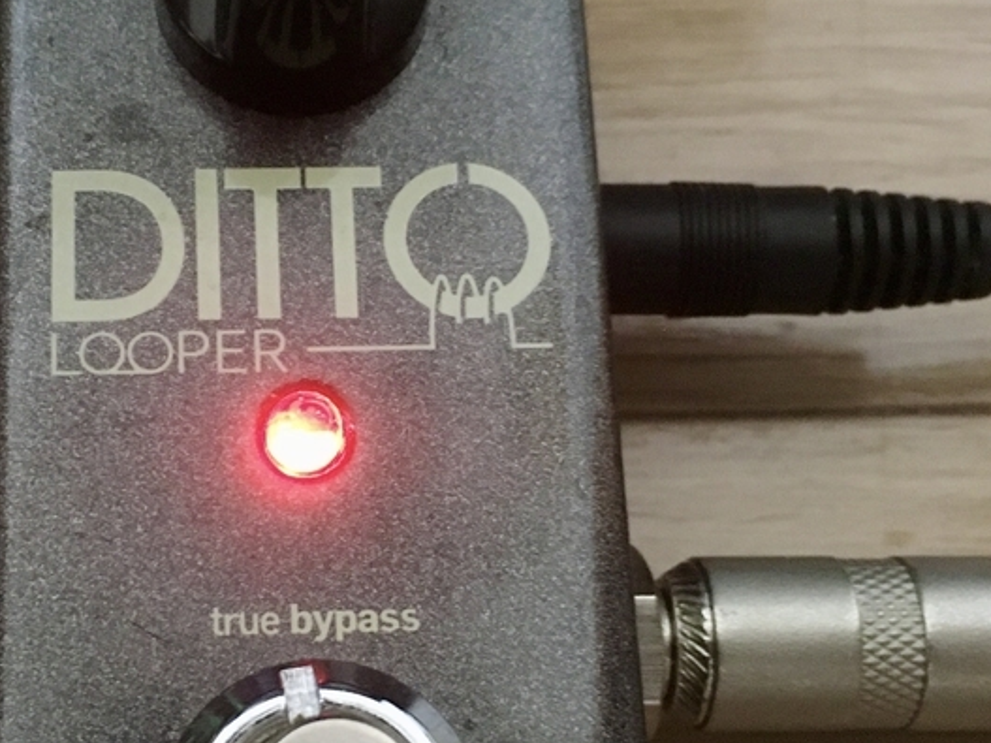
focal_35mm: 66
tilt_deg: -71.3
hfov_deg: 29.0
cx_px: 269
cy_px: 406
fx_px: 1889
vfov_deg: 22.2
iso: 400
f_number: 2.2
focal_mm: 4.15
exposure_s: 1/15
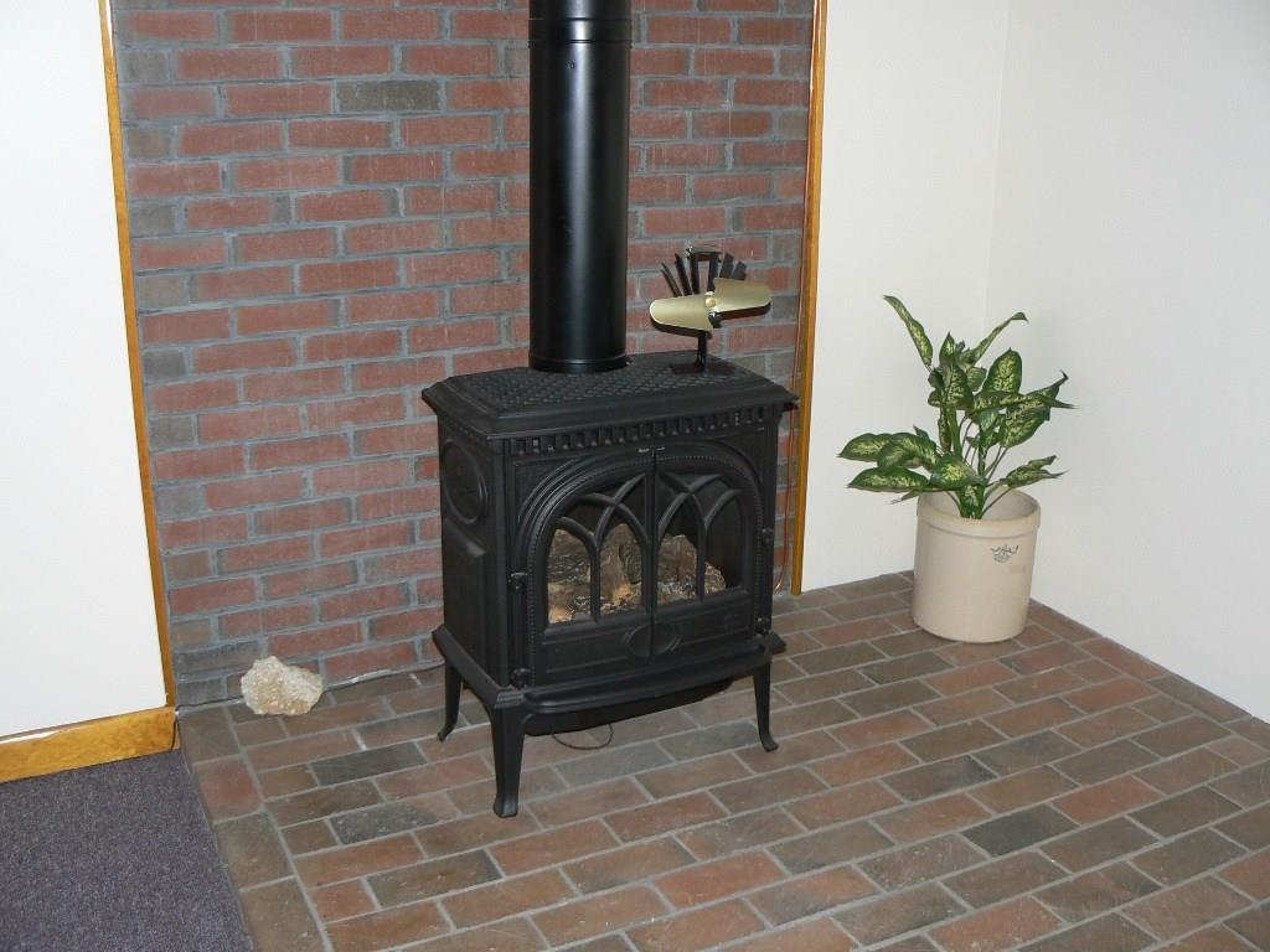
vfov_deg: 39.7
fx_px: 1321
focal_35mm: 36
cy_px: 476
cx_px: 635
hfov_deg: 51.4
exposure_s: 1/30
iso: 100
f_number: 2.8
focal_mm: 6
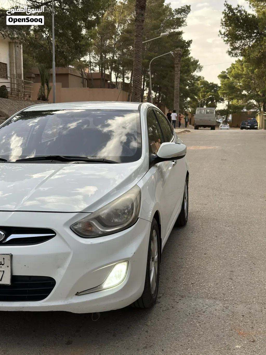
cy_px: 178
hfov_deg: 30.3
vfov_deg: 39.7
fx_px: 492
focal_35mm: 48
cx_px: 133
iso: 64
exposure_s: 1/631
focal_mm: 6.86
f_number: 1.78
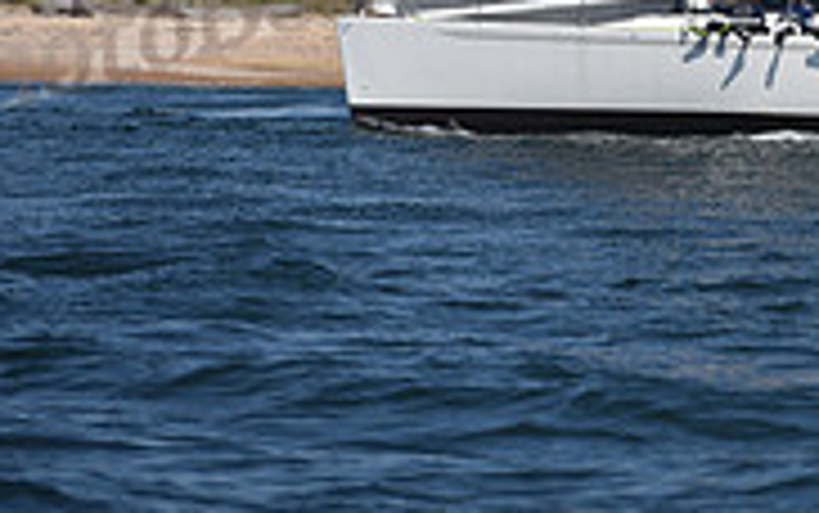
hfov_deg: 4.8
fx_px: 9782
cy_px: -738
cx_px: 776
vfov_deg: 3.0
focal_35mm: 438
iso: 250
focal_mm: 135
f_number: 4
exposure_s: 1/6400
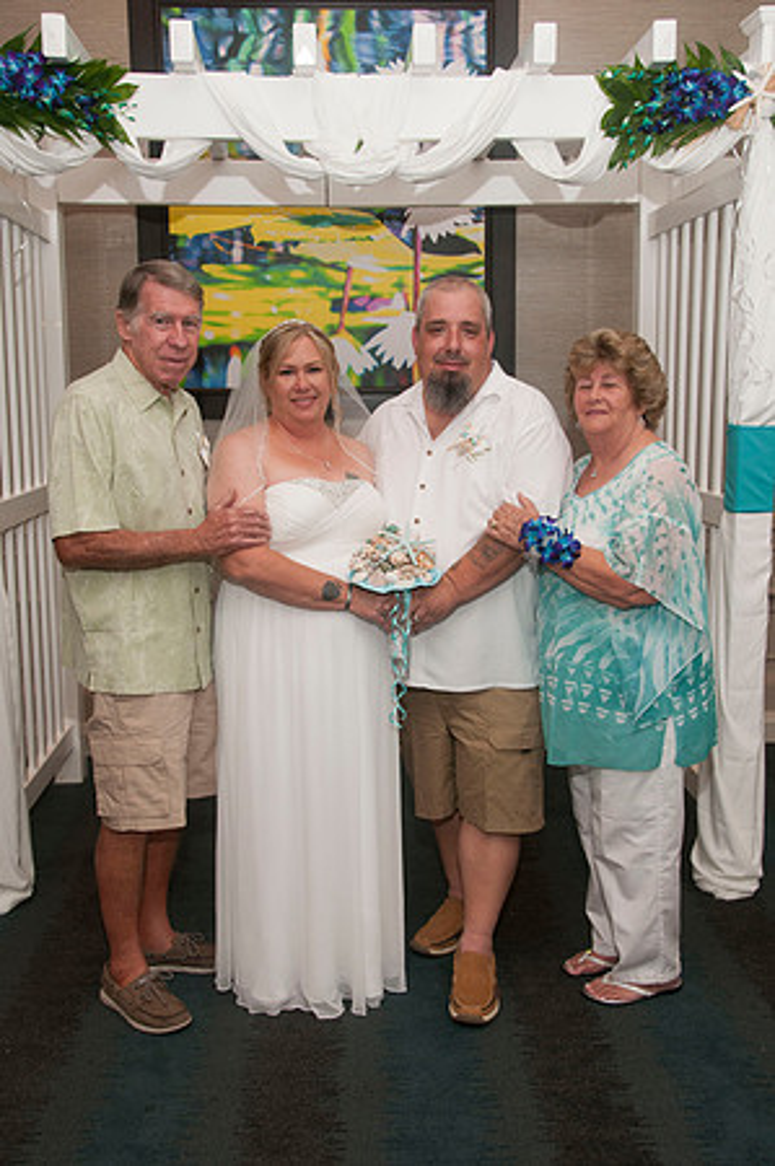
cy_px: 583
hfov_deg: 36.8
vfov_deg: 53.2
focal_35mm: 36
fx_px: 1165
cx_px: 388
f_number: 5.6
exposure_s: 1/60
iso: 400
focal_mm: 24
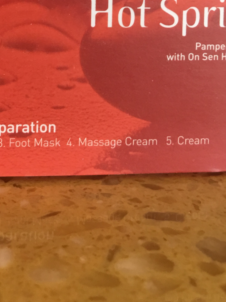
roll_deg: -1.5
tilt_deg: -2.8
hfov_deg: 19.6
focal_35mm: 75
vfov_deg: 23.4
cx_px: 79
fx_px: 653
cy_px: -77
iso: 32
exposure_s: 1/15
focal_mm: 4.15
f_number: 2.2
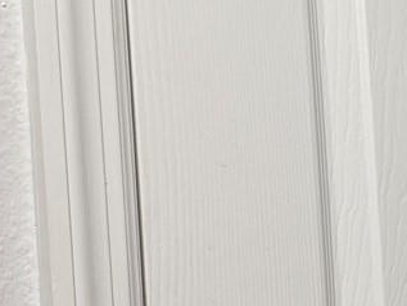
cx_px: 646
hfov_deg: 14.9
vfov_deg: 12.2
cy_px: 194
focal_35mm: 121
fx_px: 1423
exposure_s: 1/60
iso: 160
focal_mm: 6.76
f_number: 1.78
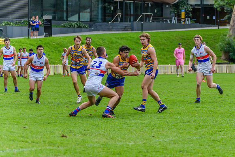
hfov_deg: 10.6
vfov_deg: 7.1
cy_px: 82
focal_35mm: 194
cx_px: 141
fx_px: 1267
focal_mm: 160
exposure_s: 1/1250
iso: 1250
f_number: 5
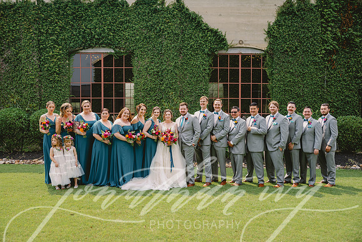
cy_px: 121
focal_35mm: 35
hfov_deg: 54.3
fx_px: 353
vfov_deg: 37.8
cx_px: 178
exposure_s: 1/320
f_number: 2.8
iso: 32
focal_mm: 34.5
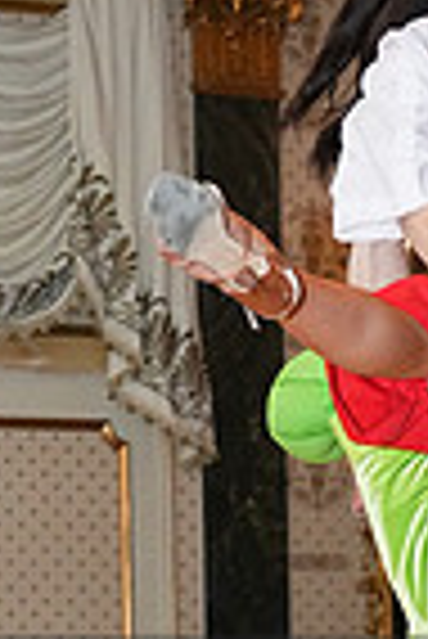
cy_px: 788
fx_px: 3273
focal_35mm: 184
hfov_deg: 7.4
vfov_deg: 10.9
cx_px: 444
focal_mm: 45
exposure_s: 1/200
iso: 5000
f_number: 4
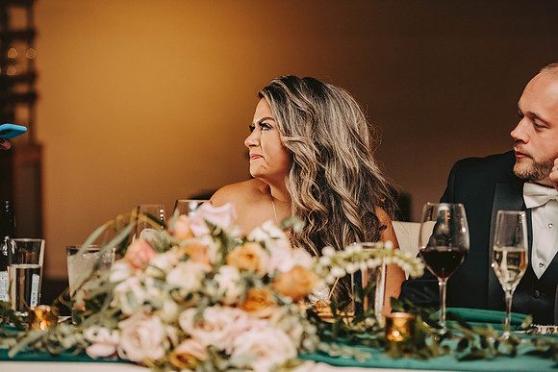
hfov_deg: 20.0
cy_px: 186
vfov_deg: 13.4
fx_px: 1581
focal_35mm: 102
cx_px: 279
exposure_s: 1/200
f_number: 3.2
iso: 1600
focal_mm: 102
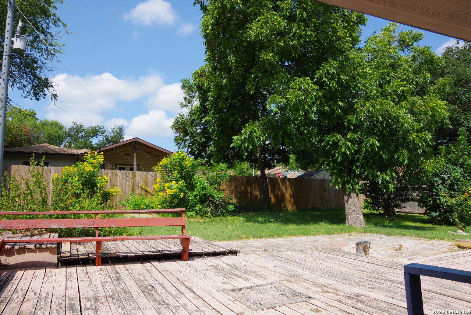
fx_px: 353
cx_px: 236
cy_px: 158
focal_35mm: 27
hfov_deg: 67.4
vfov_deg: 48.0
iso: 200
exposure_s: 1/125
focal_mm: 18
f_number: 11
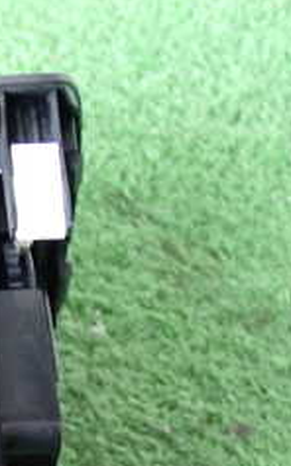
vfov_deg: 16.4
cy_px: 403
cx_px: -273
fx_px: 1600
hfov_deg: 9.7
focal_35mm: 126
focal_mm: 8.4
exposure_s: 1/30
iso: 800
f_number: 3.1
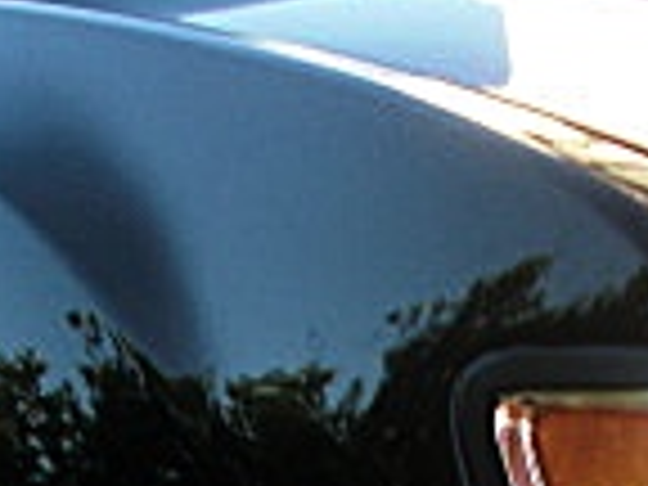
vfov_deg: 8.6
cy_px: 1058
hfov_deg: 12.3
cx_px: 590
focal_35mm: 160
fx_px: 2995
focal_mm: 6.3
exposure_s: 1/100
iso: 50
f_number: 2.8
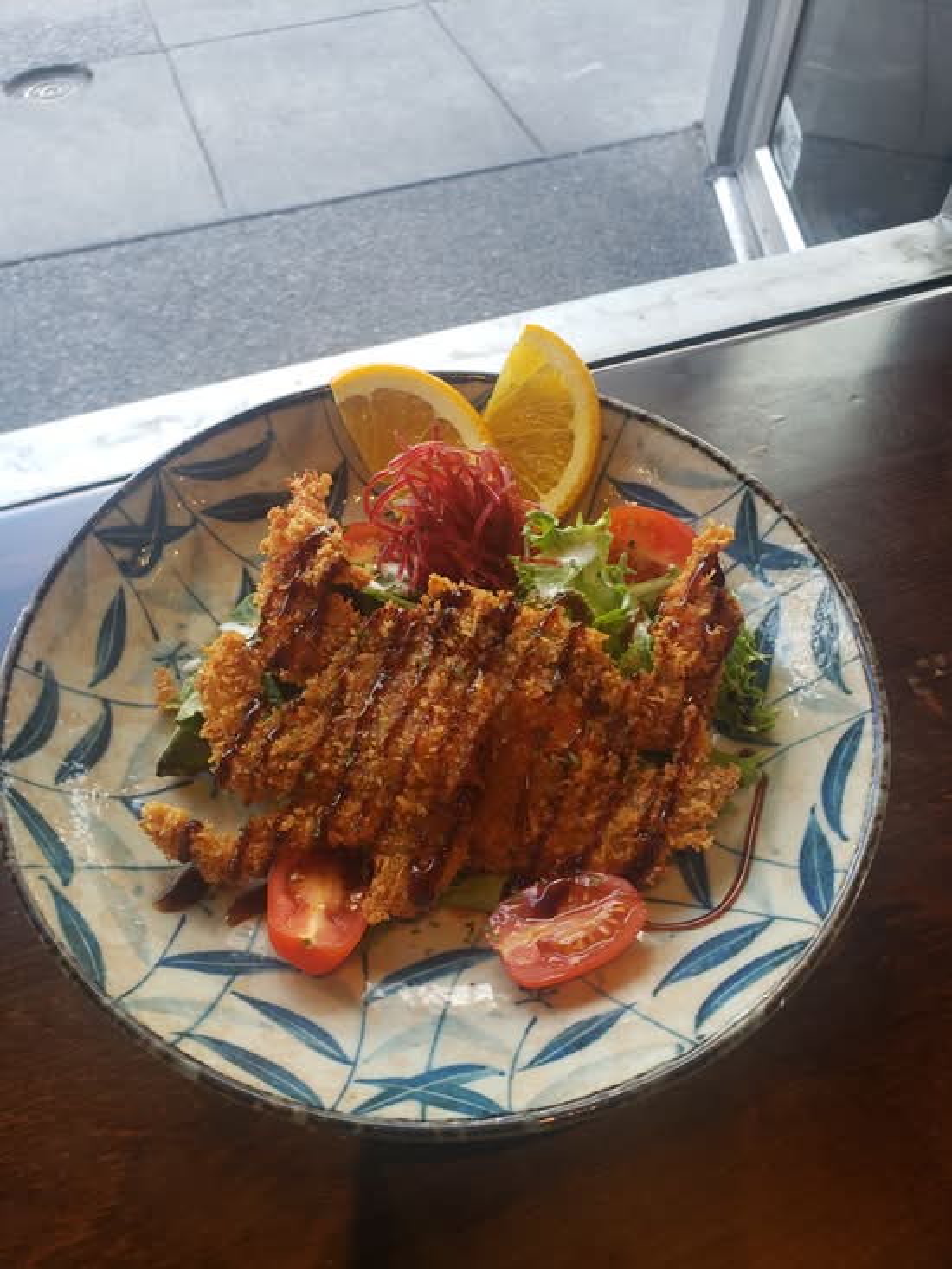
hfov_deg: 53.1
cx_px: 476
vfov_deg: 67.3
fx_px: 953
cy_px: 634
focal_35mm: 26
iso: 64
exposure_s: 1/60
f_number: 2.4
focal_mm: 4.3
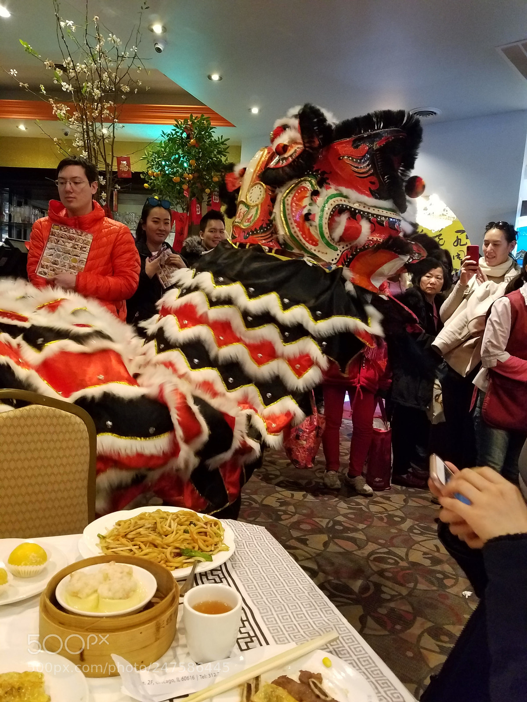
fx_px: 528
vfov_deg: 67.3
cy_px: 351
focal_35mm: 26
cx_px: 264
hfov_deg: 53.1
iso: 640
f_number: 1.7
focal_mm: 4.2
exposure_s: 1/60
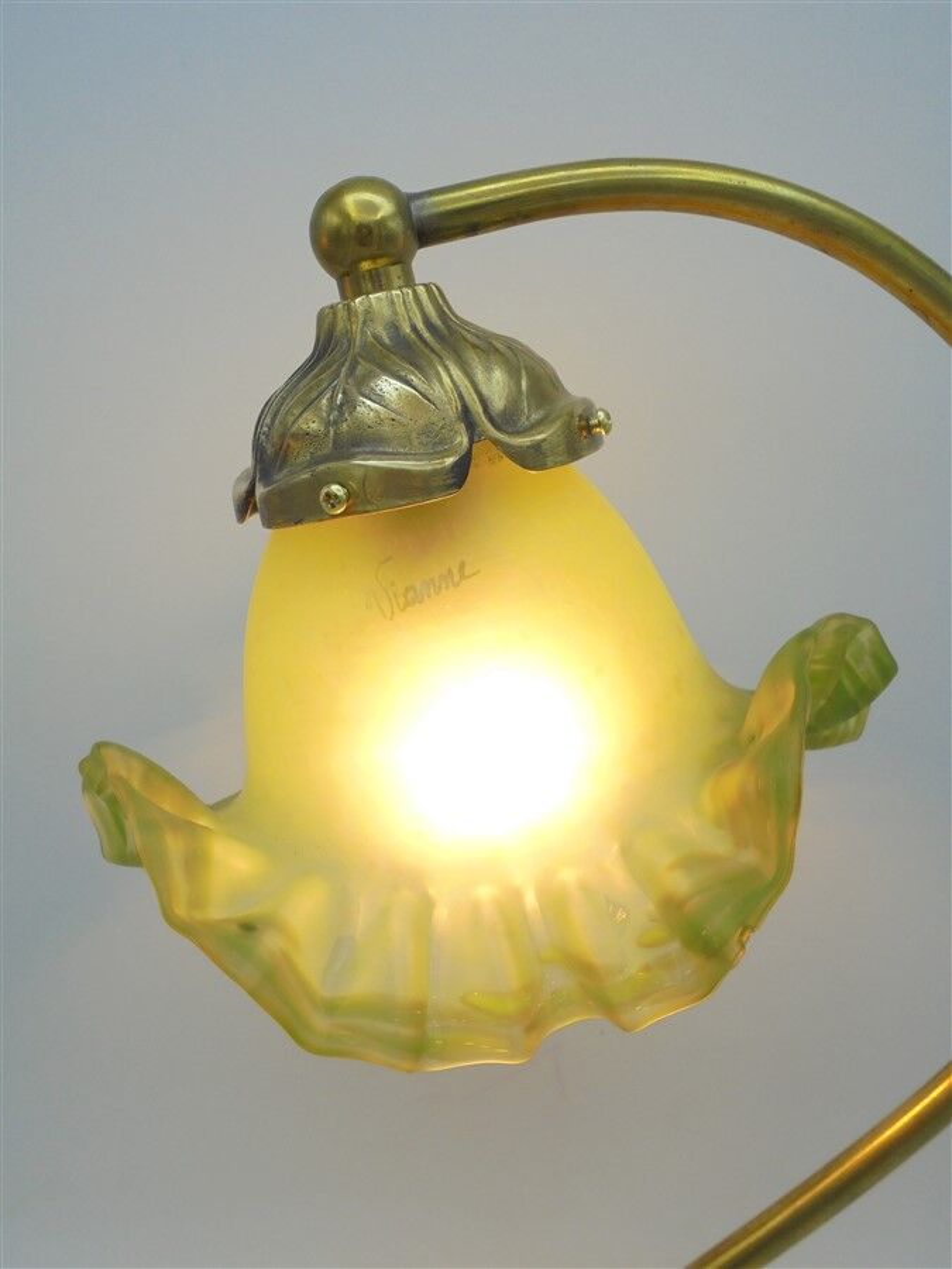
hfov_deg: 41.8
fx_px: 1247
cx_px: 476
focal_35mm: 34
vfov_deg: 54.0
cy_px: 634
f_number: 4
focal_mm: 6.1
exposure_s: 1/125
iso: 100
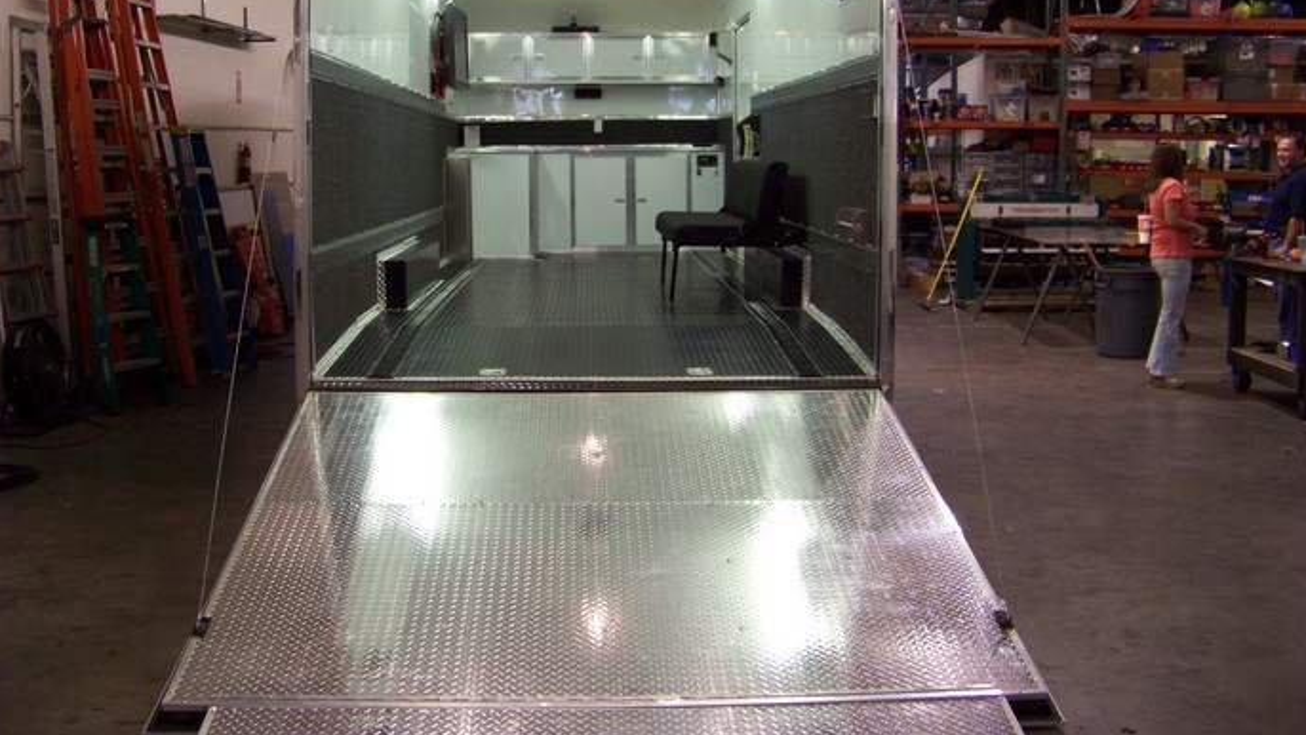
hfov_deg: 50.5
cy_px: 264
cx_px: 649
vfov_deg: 29.6
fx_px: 1385
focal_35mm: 40
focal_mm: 5.85
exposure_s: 1/30
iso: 157
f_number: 2.8
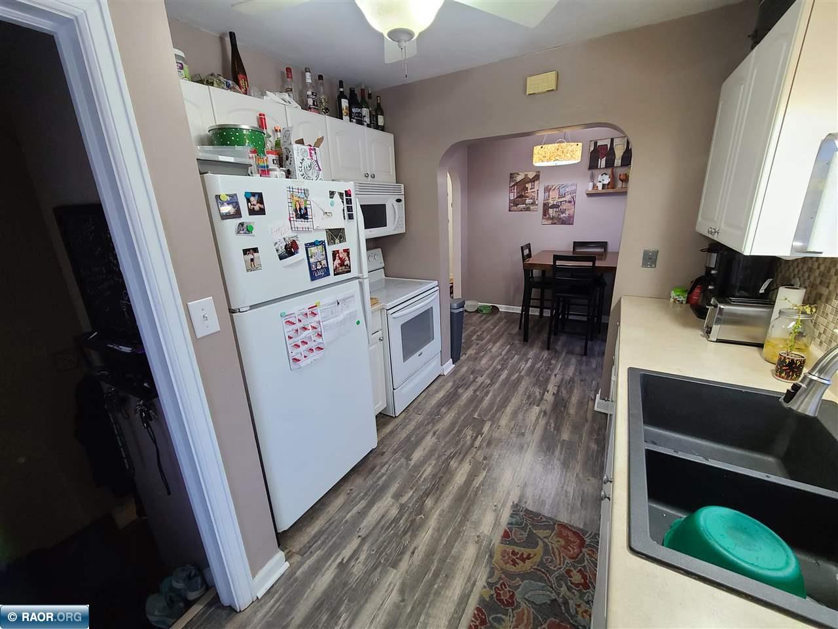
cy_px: 314
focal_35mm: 13
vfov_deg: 89.9
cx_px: 419
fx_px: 315
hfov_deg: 106.2
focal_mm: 2.2
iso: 320
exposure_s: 1/60
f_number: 2.2
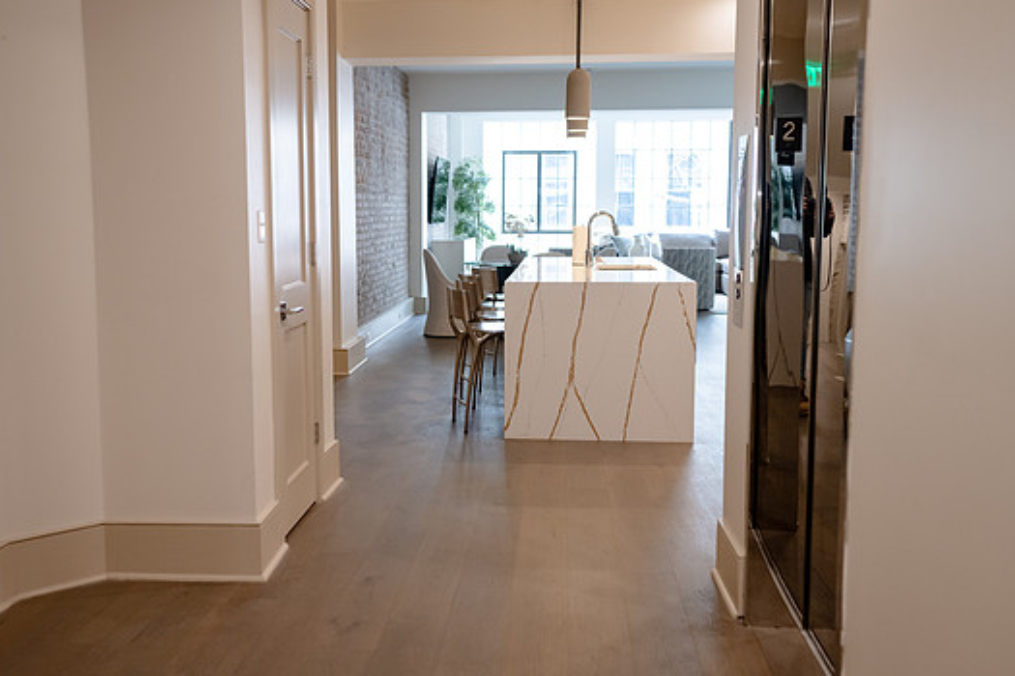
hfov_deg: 49.5
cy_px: 339
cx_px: 464
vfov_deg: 34.2
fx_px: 1099
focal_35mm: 39
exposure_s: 1/125
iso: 800
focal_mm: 35
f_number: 2.8
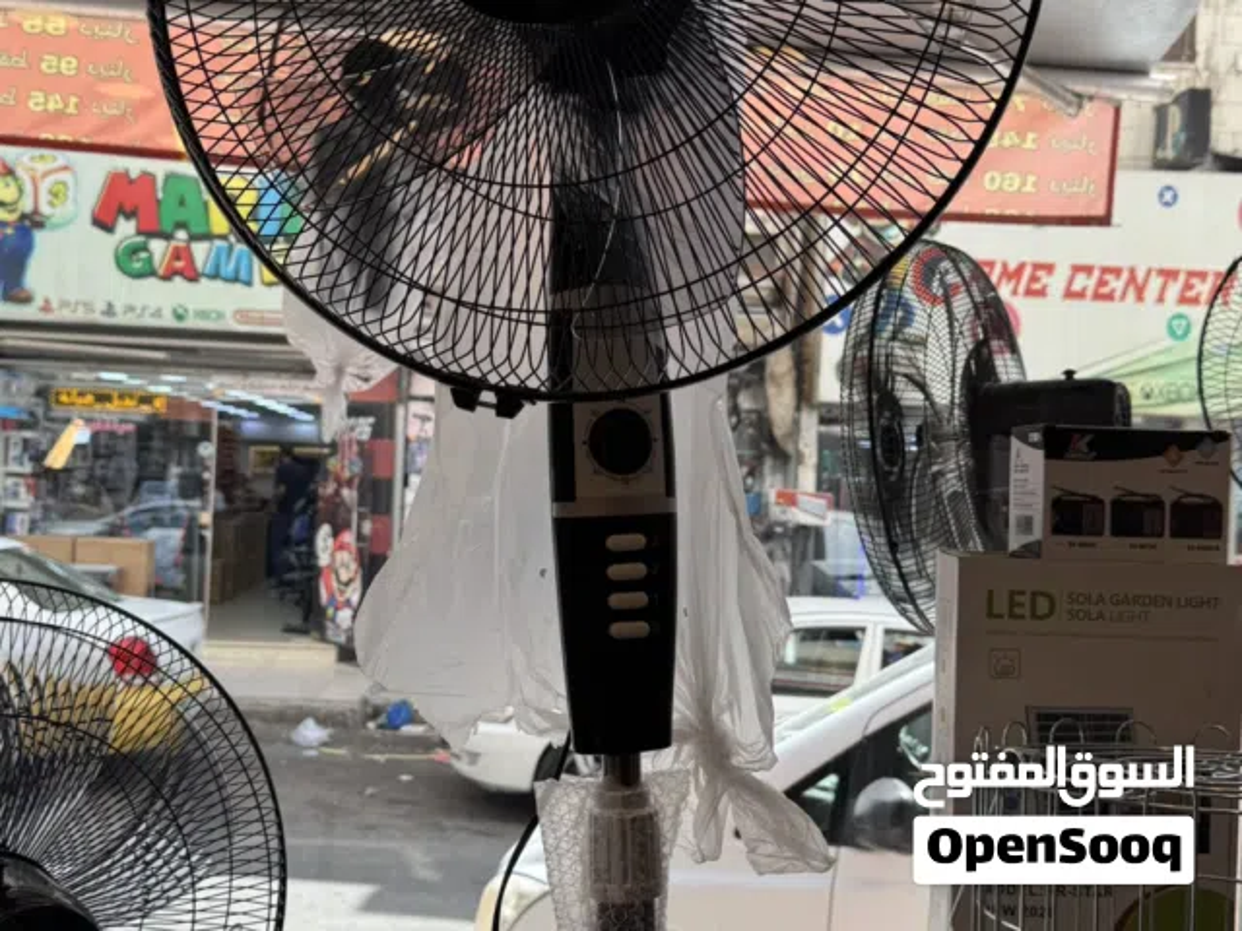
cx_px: 621
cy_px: 466
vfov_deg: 56.8
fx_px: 861
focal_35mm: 24
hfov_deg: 71.6
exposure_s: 1/853
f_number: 1.78
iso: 80
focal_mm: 6.76
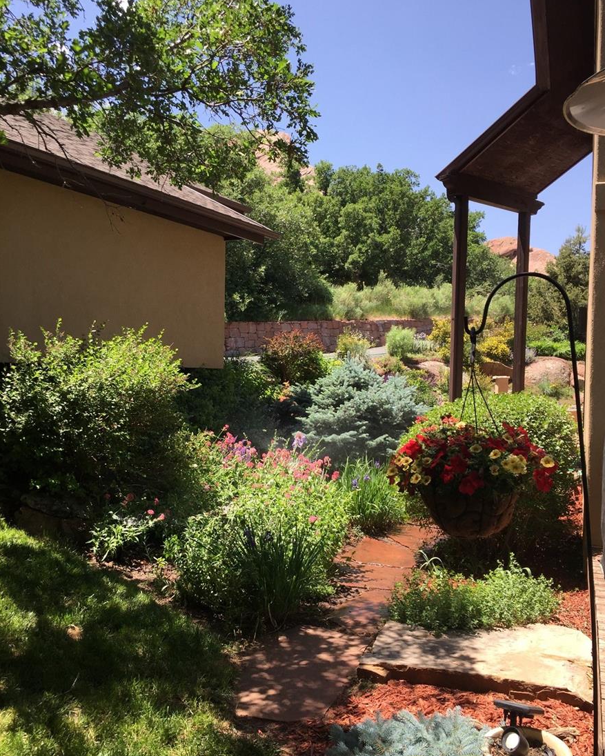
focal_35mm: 31
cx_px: 308
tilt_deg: -2.2
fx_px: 694
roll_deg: -0.3
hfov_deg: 47.1
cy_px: 397
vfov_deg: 57.1
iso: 32
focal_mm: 4.15
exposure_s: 1/824
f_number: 2.2
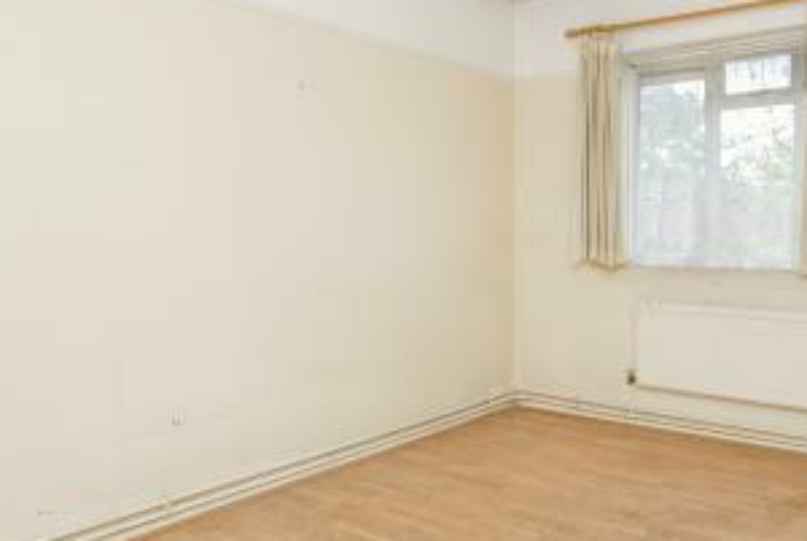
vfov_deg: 43.5
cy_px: 211
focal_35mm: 30
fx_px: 673
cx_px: 479
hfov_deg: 61.4
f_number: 6.3
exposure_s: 1/60
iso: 200
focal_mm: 10
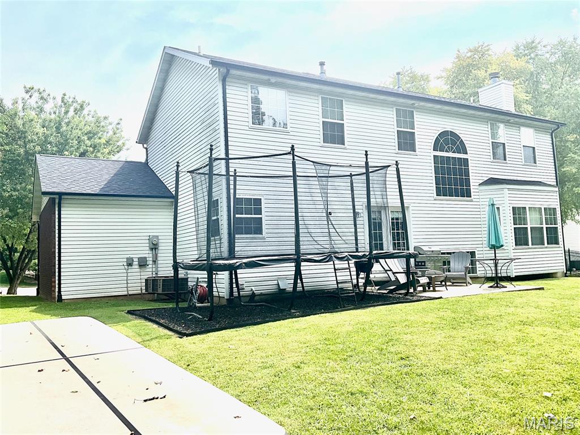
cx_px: 290
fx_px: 486
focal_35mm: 29
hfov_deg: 61.7
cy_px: 218
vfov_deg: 48.2
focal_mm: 3
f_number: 1.8
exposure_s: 1/1626
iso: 25
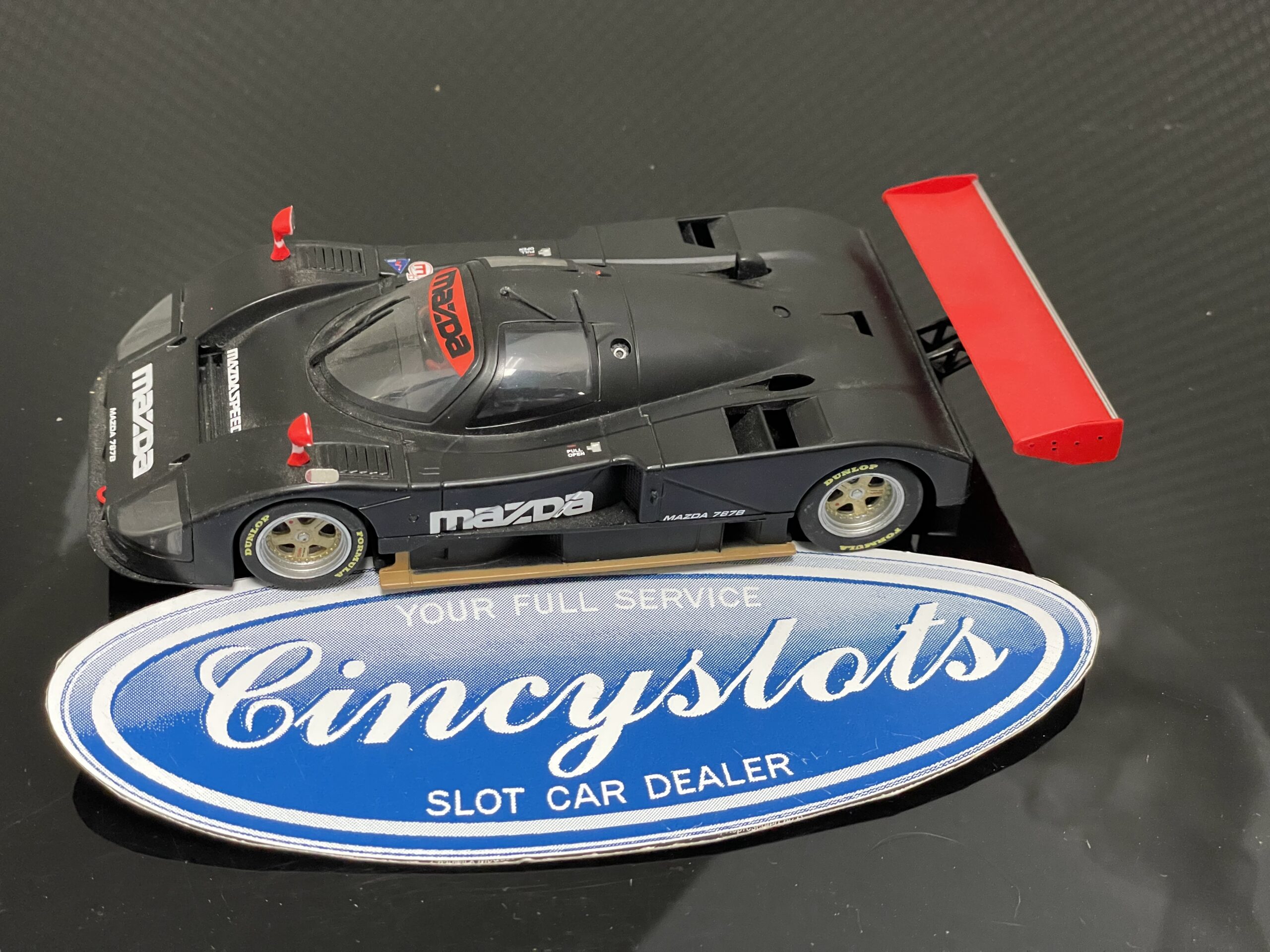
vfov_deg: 28.0
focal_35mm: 52
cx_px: 635
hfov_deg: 36.8
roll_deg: -1.1
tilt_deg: -44.0
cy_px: 476
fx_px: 1908
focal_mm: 6
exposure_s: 1/60
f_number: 2
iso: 800
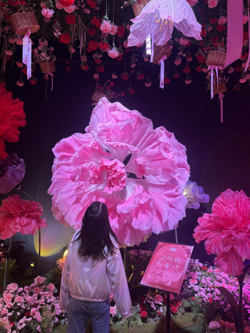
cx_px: 125
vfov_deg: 71.6
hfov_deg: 56.8
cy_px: 166
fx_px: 231
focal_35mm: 24
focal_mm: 6.76
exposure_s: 1/60
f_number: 1.78
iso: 160
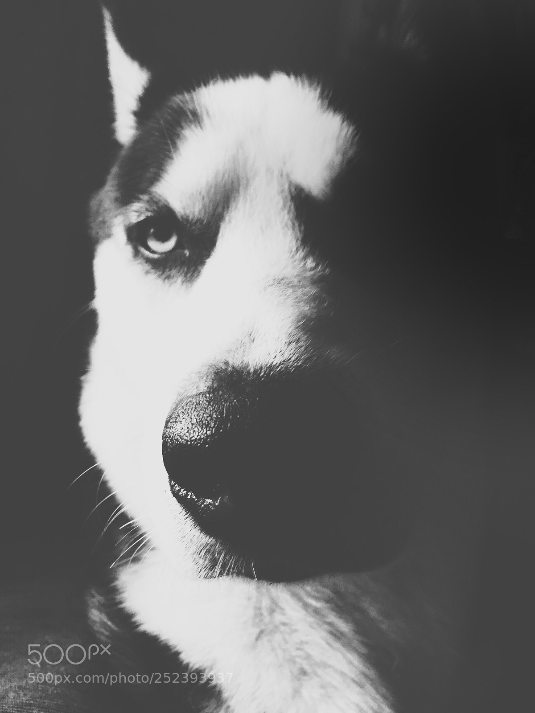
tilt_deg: +3.5
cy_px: 356
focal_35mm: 29
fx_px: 598
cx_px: 268
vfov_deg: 61.7
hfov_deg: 48.2
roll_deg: -4.9
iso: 64
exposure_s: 1/30
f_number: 2.2
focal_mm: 4.15
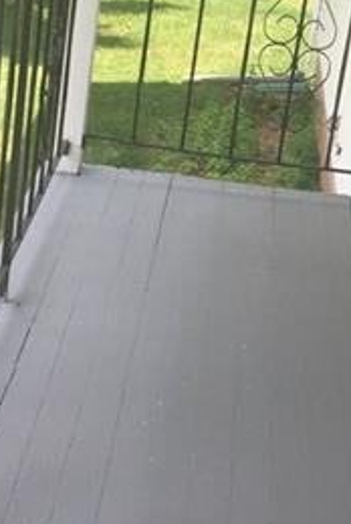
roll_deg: -8.7
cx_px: 295
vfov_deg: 22.8
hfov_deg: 15.3
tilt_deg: -20.4
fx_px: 1298
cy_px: 179
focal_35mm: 89
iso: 25
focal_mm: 4.15
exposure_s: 1/377
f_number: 2.2
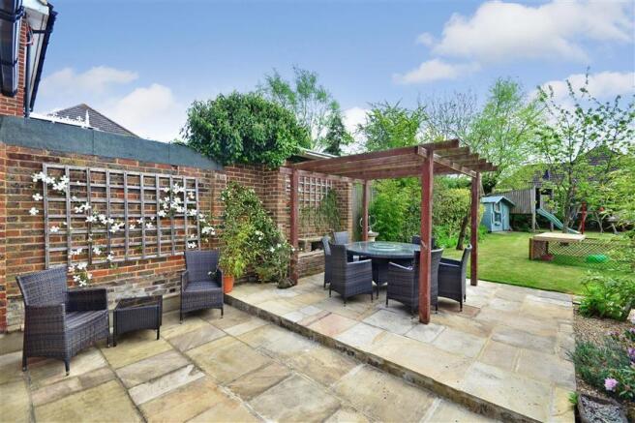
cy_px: 212
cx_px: 318
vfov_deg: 77.3
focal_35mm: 15
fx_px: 265
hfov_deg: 100.4
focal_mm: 10
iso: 200
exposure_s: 1/80
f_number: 10
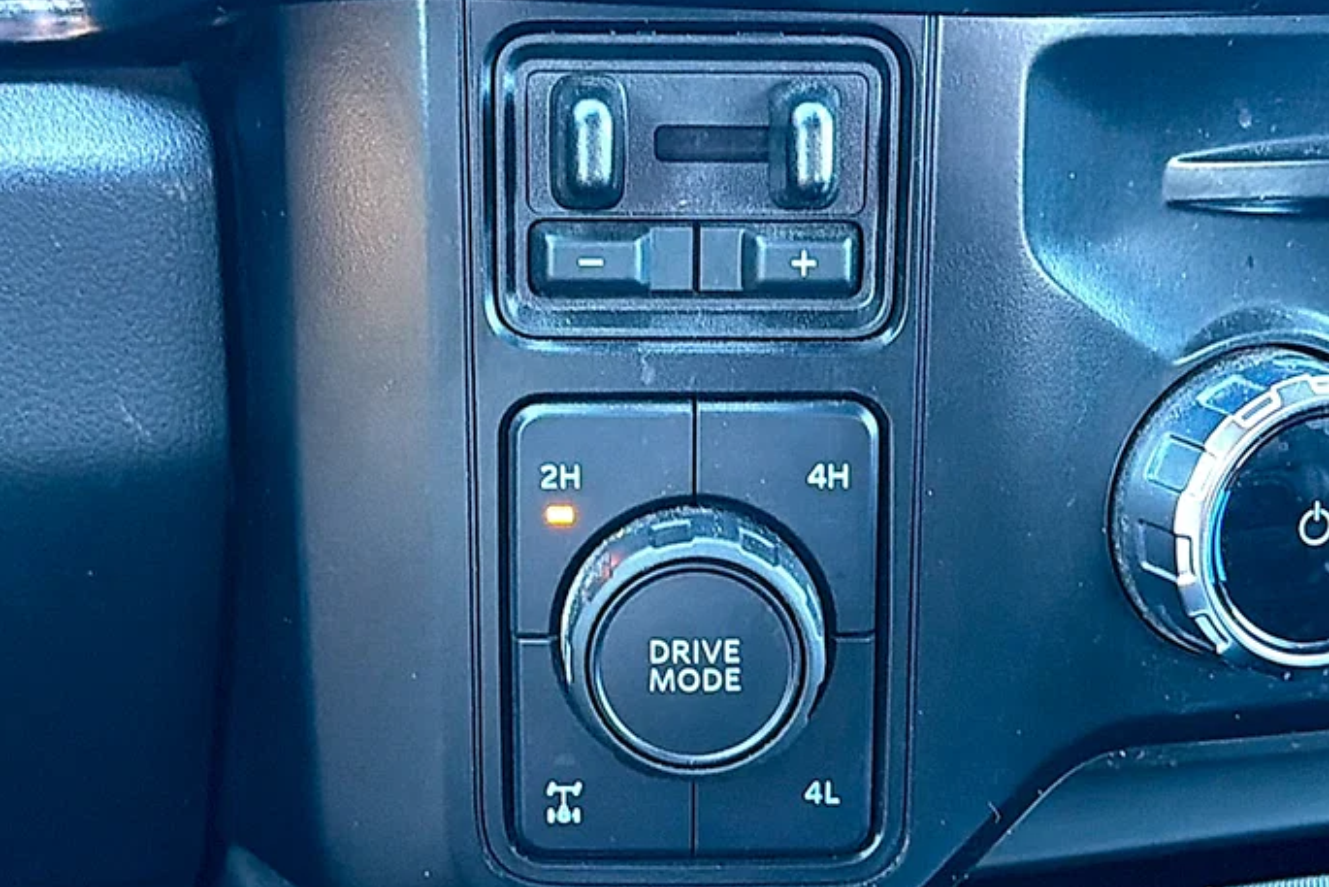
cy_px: 478
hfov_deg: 38.9
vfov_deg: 26.5
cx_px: 677
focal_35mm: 51
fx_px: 1883
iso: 400
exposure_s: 1/40
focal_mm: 6.76
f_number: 1.78
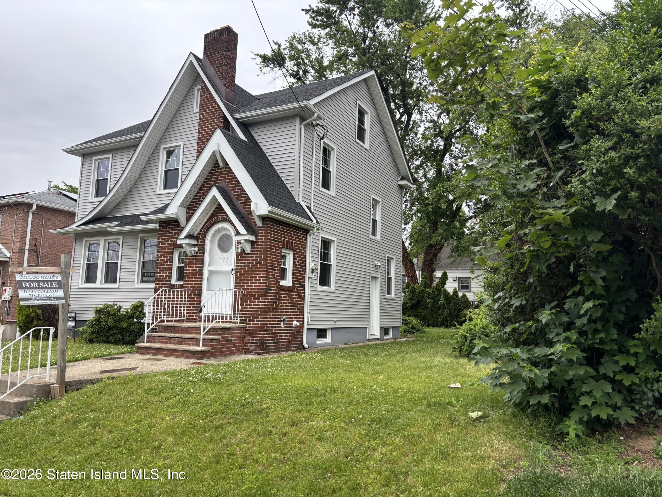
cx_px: 331
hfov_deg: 67.3
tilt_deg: +5.5
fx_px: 497
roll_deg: -2.4
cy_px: 248
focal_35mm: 26
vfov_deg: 53.1
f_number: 1.6
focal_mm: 5.96
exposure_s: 1/408
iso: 50
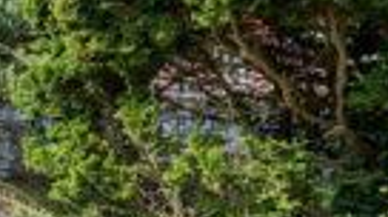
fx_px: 677
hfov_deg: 21.7
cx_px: -294
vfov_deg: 18.2
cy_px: 117
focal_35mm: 66
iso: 200
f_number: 9
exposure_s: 1/320
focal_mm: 17.5
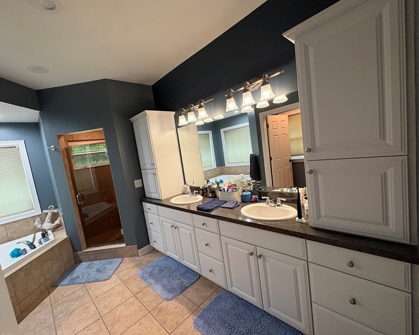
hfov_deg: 96.7
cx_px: 197
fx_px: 186
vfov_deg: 84.0
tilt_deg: -7.3
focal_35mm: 15
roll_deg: +7.0
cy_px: 172
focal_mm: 2.22
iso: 320
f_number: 2.2
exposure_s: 1/60
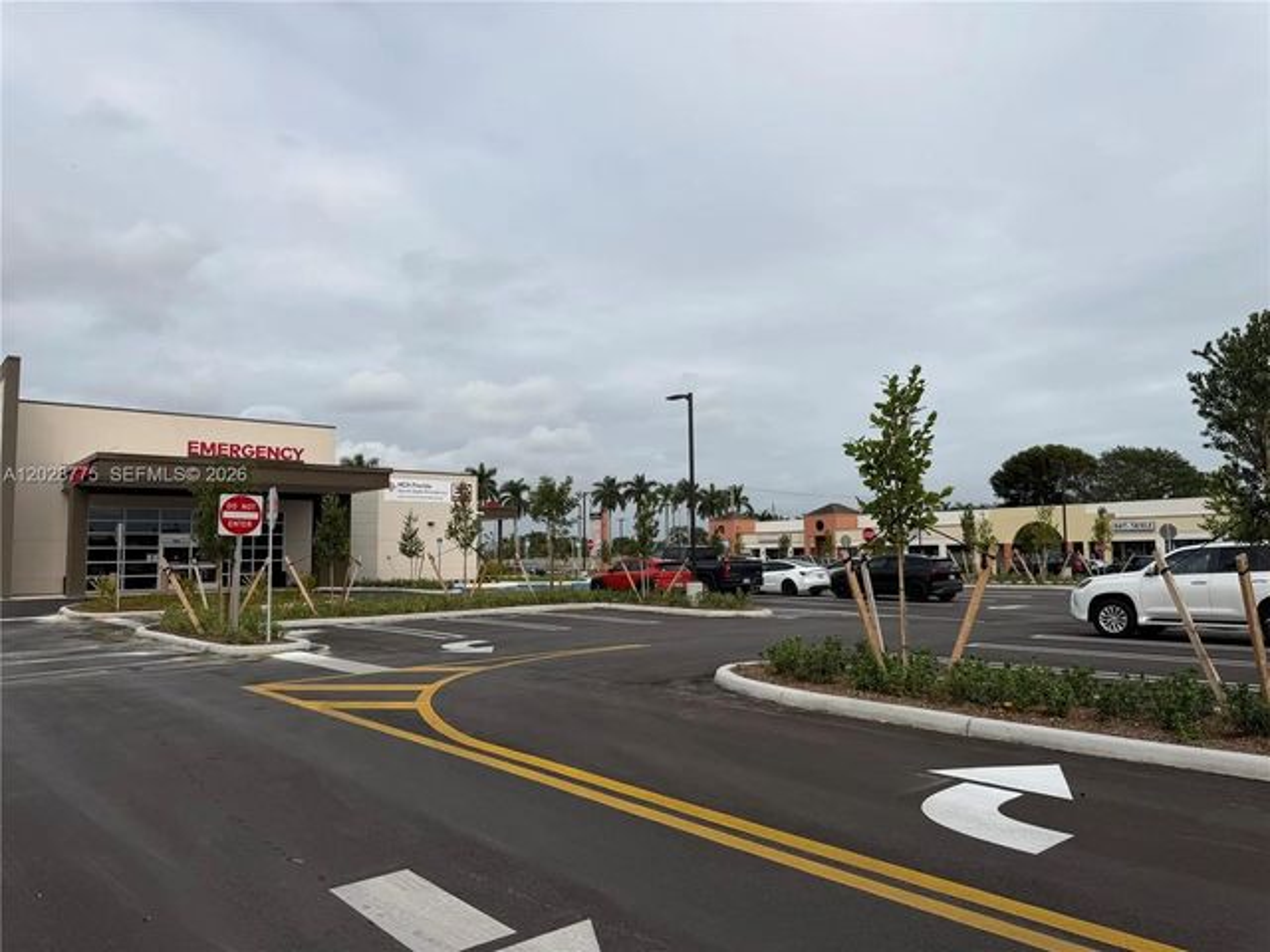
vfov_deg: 56.8
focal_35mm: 24
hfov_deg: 71.6
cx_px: 635
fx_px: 881
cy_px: 476
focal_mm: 6.76
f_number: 1.78
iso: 80
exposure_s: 1/8130
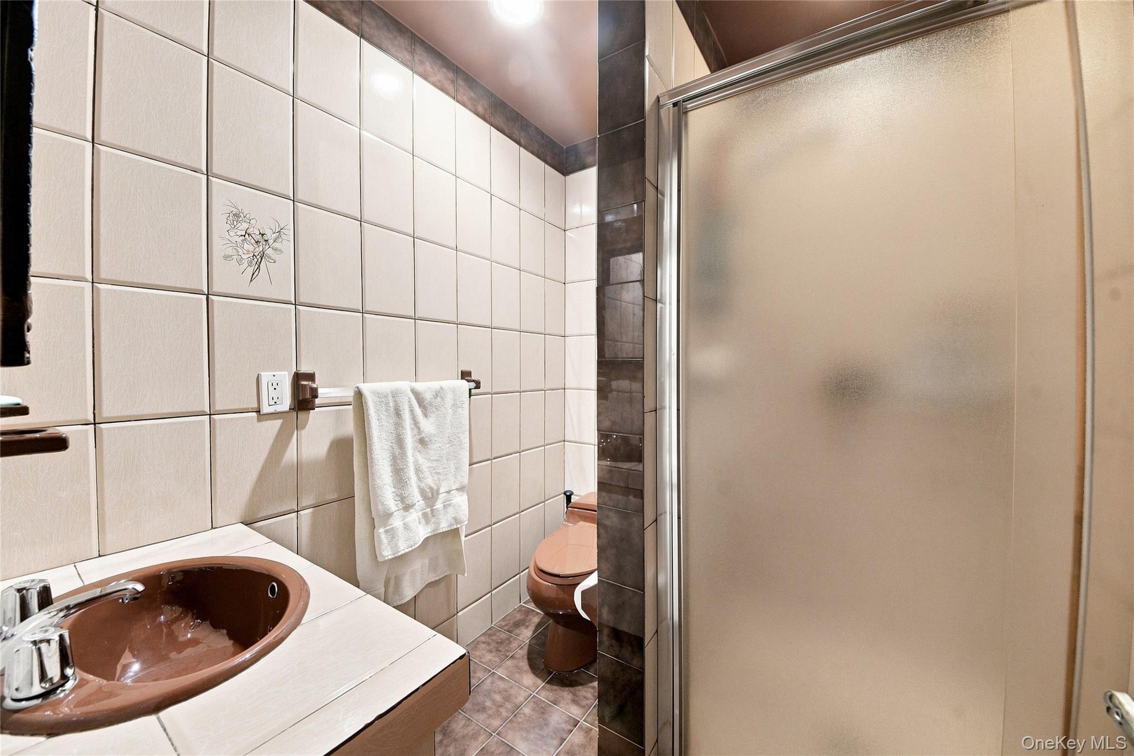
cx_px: 567
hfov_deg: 112.6
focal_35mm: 12
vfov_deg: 90.0
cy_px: 378
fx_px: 378
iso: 400
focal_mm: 8
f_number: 9
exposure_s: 1/50
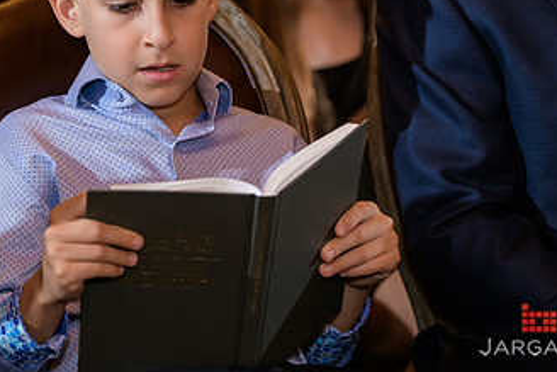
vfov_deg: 9.0
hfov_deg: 13.5
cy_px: 64
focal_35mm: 152
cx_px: 149
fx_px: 2353
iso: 1600
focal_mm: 86
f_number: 3.2
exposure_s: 1/125
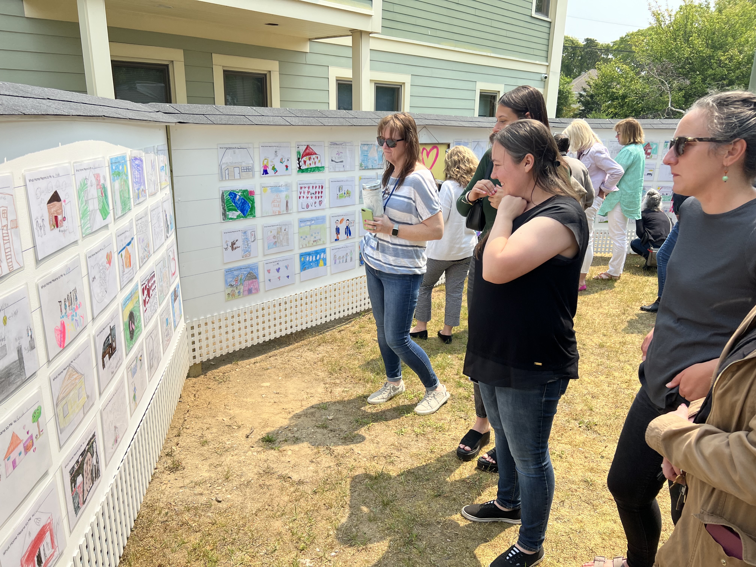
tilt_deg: -16.7
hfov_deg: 67.3
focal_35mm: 26
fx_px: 568
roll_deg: -0.9
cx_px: 378
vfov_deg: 53.1
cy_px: 284
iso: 50
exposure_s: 1/2915
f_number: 1.5
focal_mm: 5.7
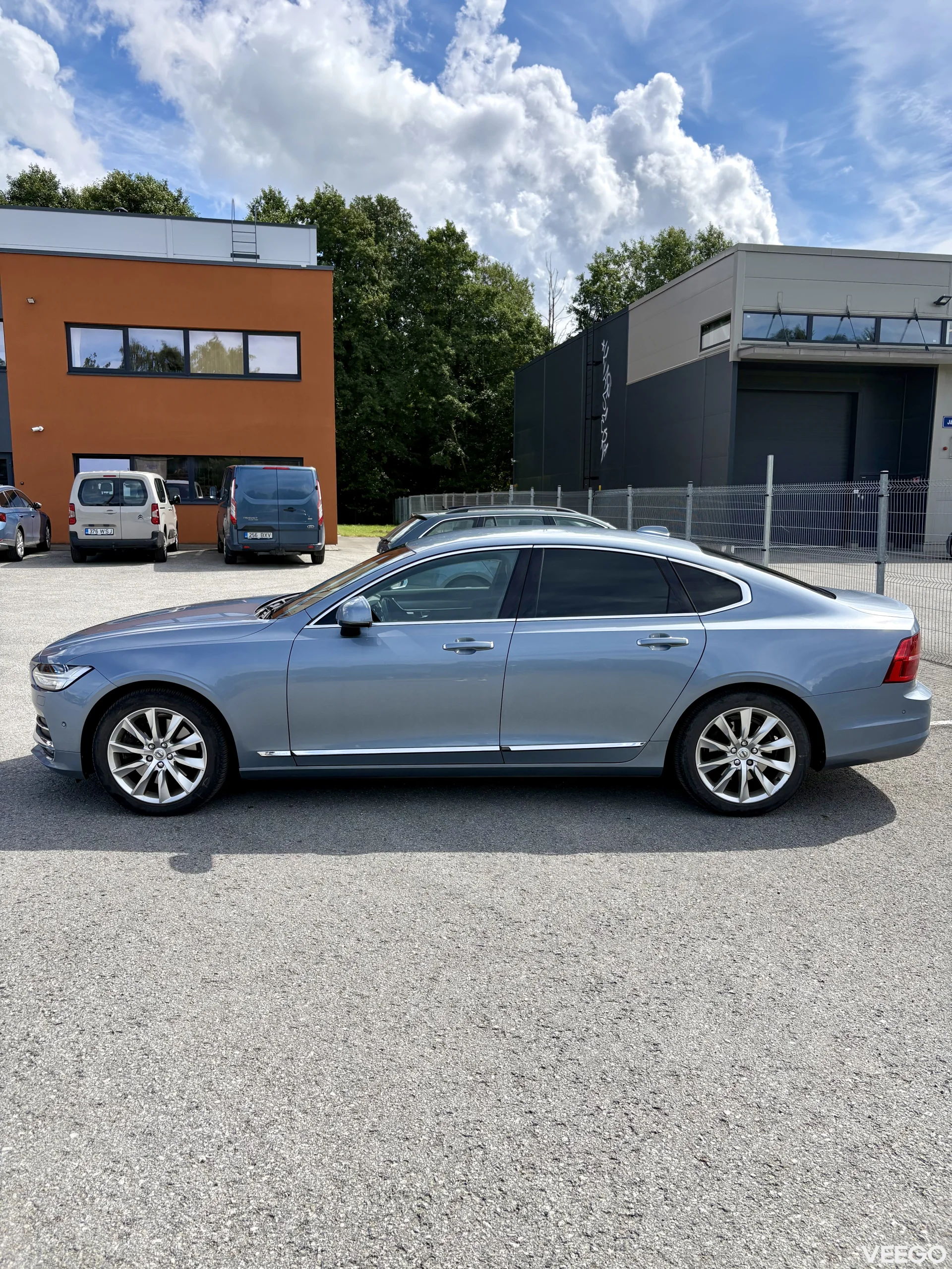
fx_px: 953
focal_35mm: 26
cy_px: 634
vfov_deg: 67.3
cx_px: 476
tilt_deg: -7.6
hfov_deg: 53.1
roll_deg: -0.2
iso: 50
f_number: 1.6
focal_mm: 5.96
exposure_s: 1/3125
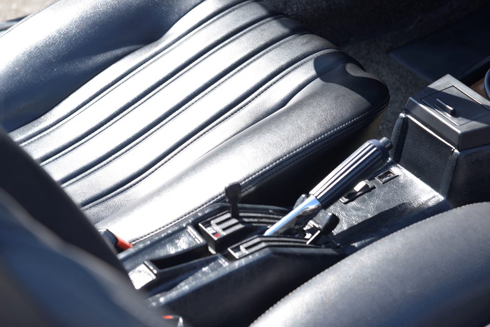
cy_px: 164
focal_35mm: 120
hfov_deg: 17.1
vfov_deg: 11.4
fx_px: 1634
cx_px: 245
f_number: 7.1
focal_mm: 120
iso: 160
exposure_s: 1/100
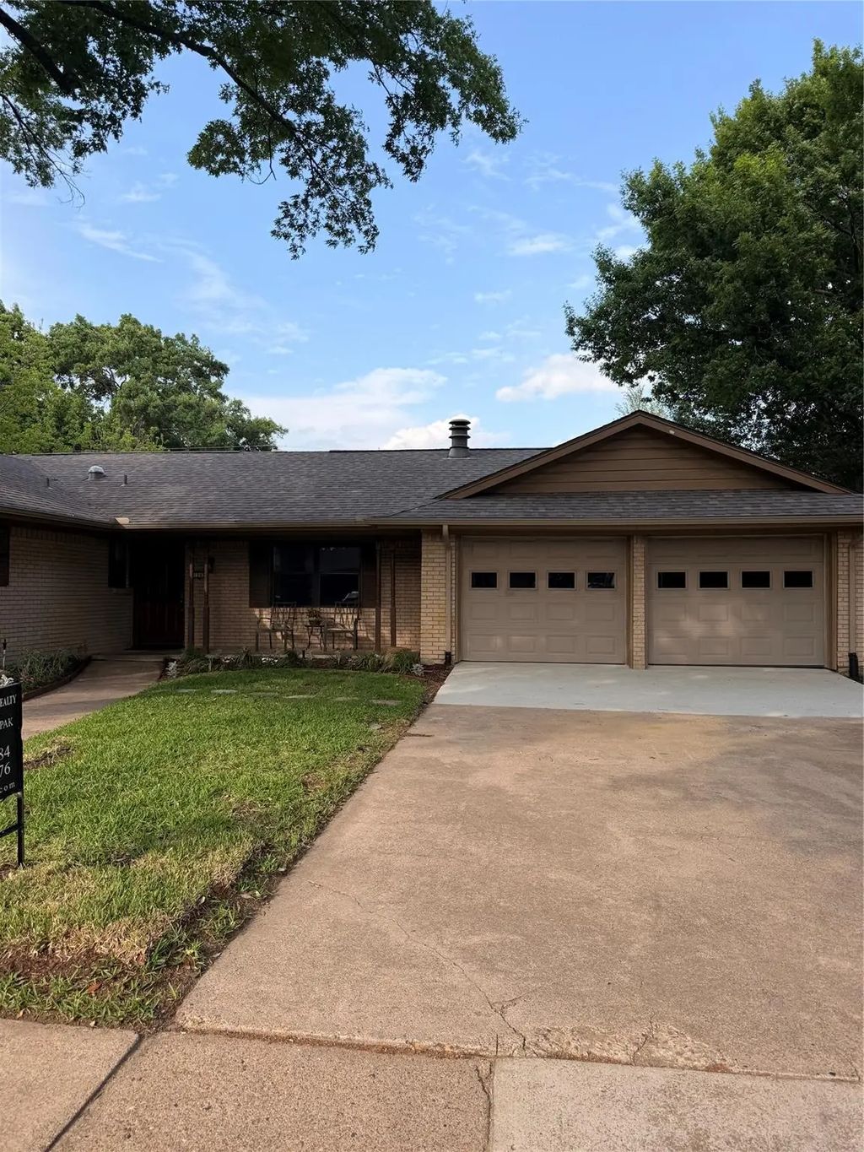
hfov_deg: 56.8
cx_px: 432
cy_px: 576
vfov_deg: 71.6
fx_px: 799
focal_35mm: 24
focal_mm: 6.76
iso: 80
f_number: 1.78
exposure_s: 1/1949
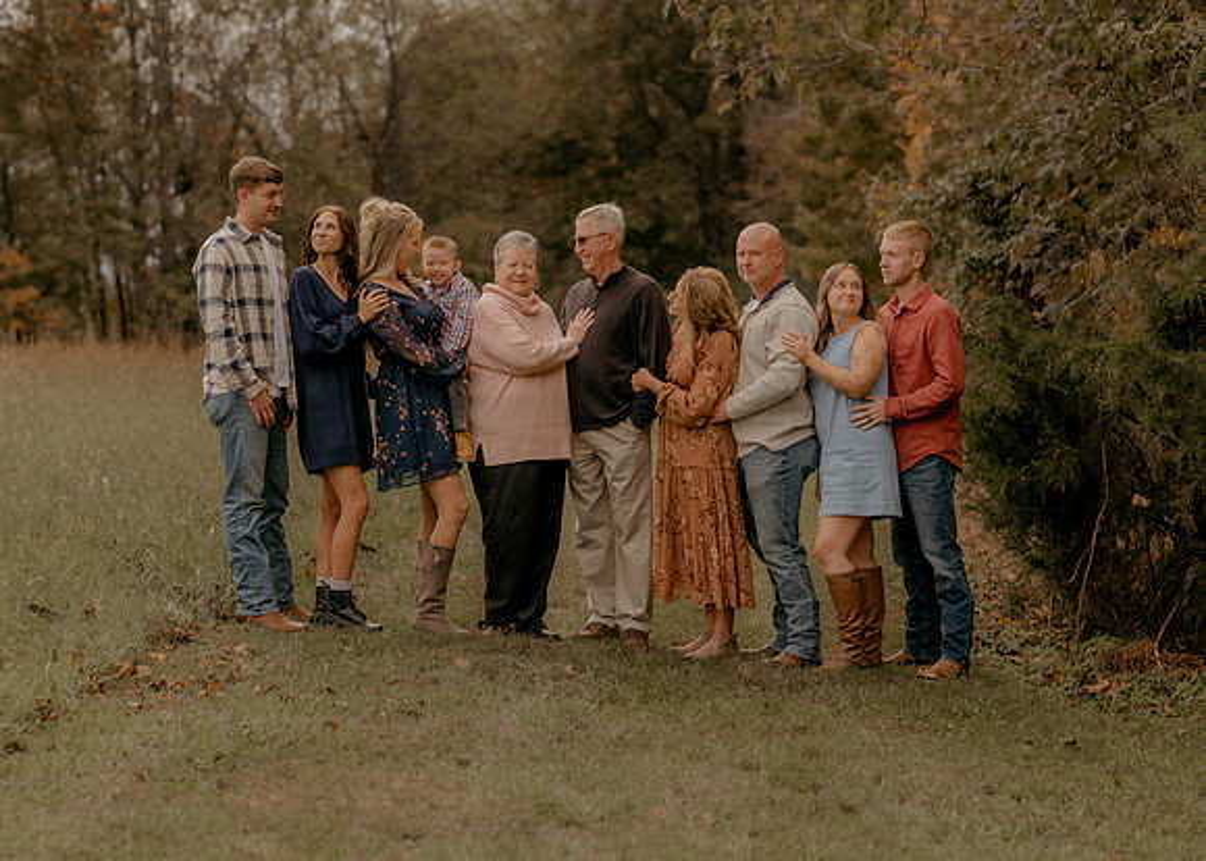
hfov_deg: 21.6
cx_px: 592
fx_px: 3160
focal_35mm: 92
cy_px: 444
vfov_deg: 15.5
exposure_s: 1/800
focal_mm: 85
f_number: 2.8
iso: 125
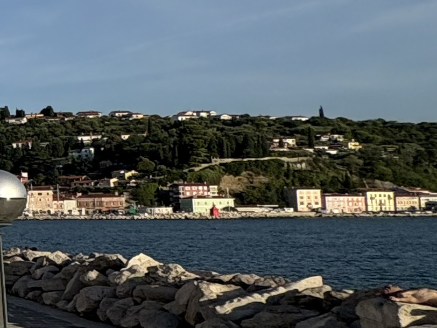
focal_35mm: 69
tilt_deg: +4.4
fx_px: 871
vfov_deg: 21.3
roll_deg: +1.0
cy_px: 158
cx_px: -603
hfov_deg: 15.4
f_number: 2.2
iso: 50
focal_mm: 2.22
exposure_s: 1/3717
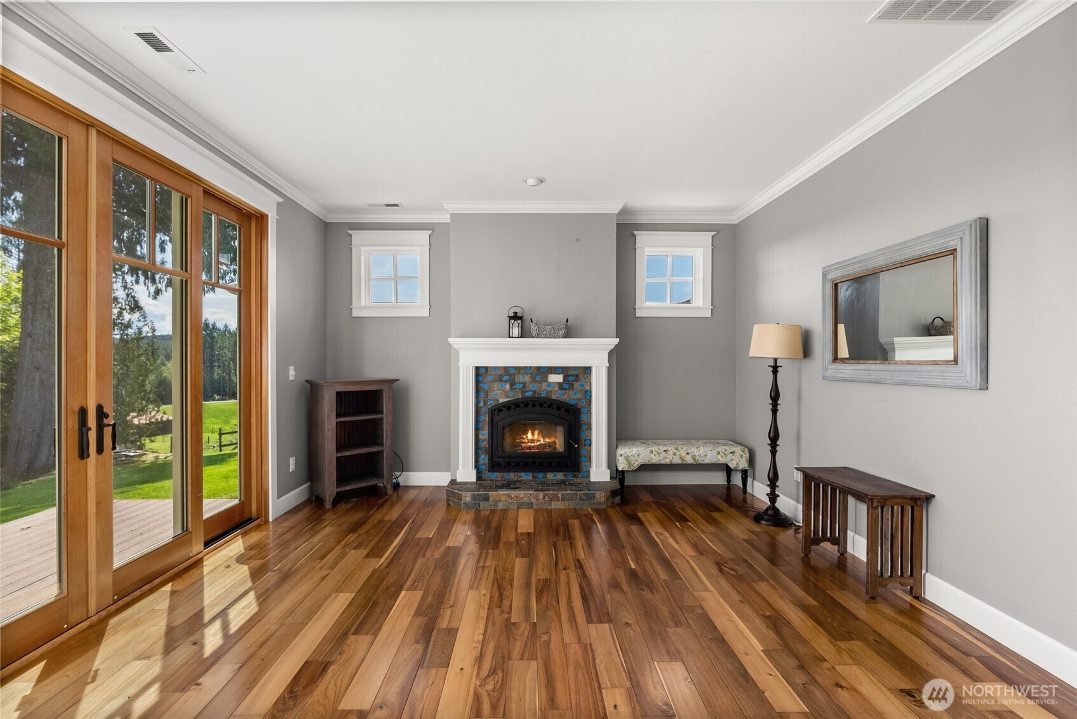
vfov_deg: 73.8
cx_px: 538
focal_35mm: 16
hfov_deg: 96.7
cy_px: 360
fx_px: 479
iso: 500
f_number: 8
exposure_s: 1/10
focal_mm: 16
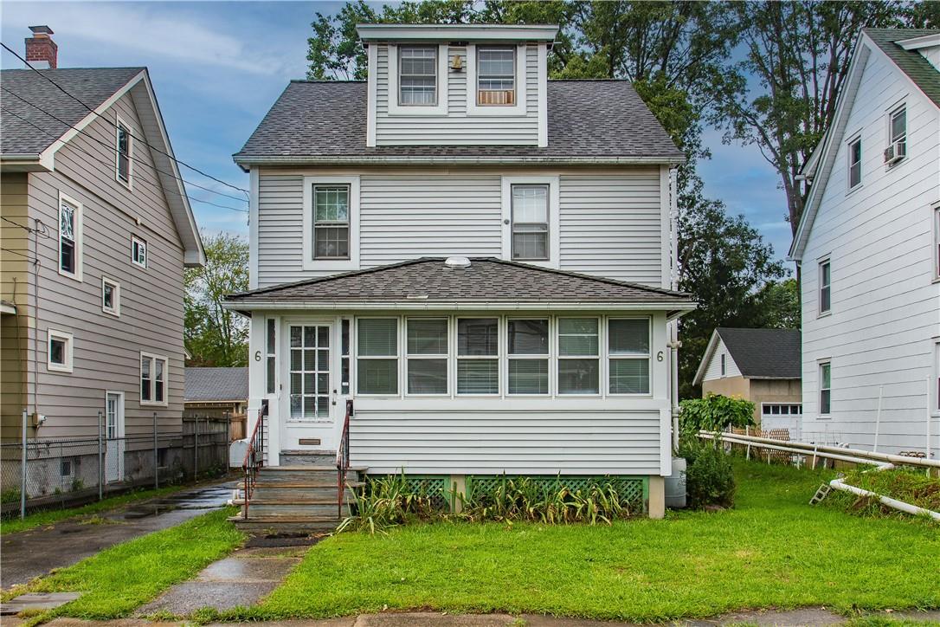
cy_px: 314
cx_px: 470
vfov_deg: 43.6
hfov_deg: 61.9
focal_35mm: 30
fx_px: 783
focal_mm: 15
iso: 100
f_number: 7.1
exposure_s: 1/200
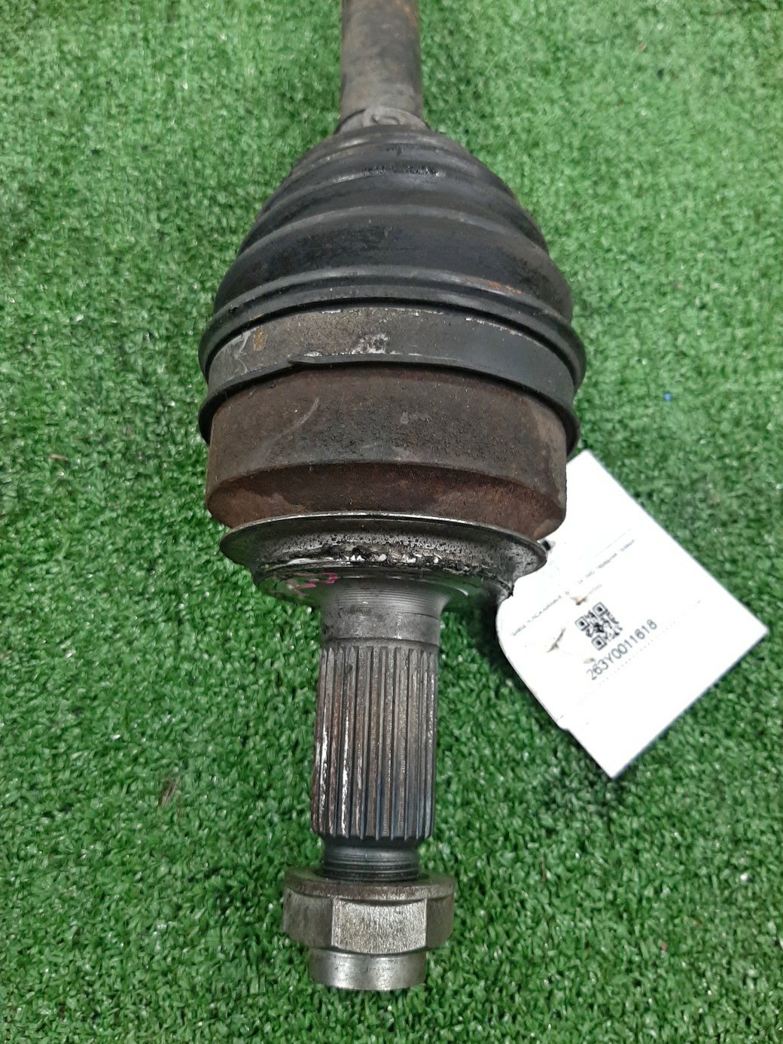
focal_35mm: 27
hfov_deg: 51.3
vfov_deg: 65.3
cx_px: 382
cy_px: 520
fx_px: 814
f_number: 1.7
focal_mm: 3.93
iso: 183
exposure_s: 1/33
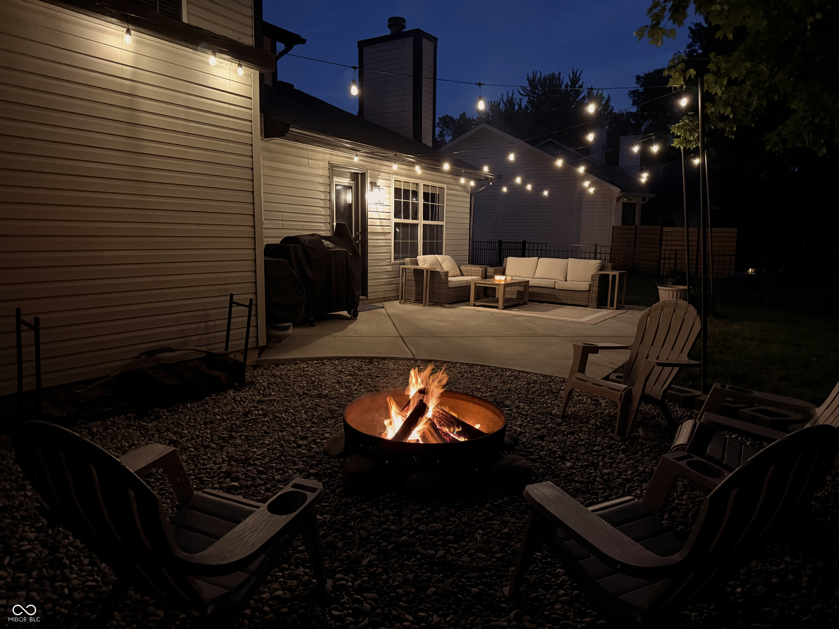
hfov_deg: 71.6
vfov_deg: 56.8
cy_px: 314
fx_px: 582
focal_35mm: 24
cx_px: 420
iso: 1250
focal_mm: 6.76
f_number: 1.78
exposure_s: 1/24
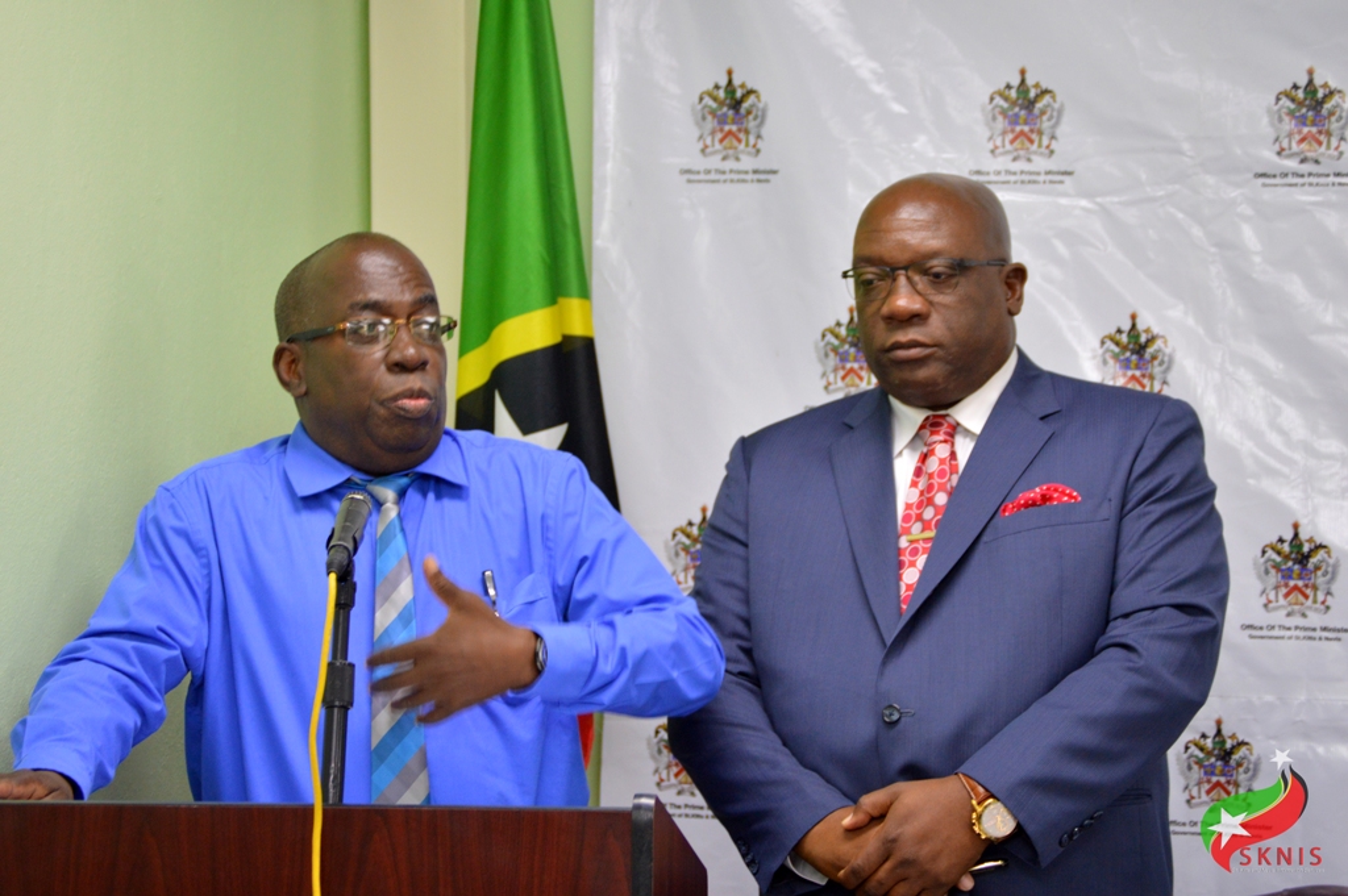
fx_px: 3928
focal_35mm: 105
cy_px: 448
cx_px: 674
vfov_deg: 13.0
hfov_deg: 19.5
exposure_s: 1/60
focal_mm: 70
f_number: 4.2
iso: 800
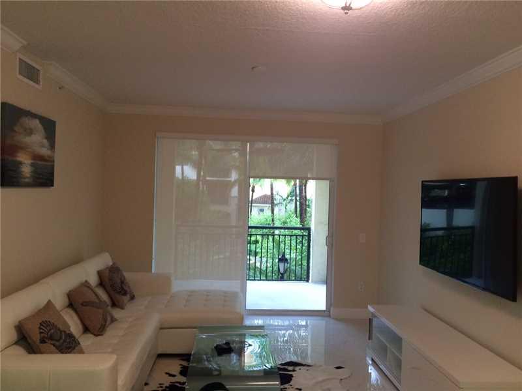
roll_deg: +0.0
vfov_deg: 48.2
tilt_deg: -0.9
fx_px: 437
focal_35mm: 29
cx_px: 261
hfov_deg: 61.7
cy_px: 196
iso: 125
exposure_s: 1/30
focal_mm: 4.15
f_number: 2.2
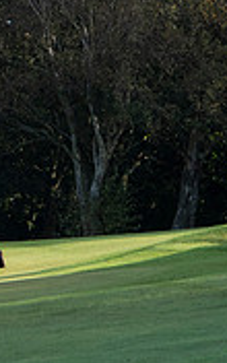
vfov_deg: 2.7
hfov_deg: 1.7
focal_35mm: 782
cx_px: -351
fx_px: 7741
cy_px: -3
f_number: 4.5
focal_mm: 155
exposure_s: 1/2500
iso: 500
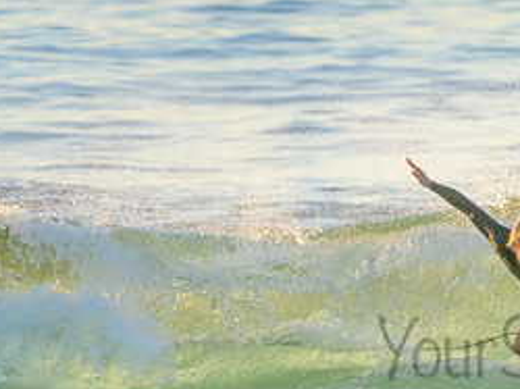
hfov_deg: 1.2
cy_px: 330
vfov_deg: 0.9
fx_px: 25138
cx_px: 593
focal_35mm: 1675
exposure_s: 1/1250
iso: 640
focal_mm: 500
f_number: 5.6
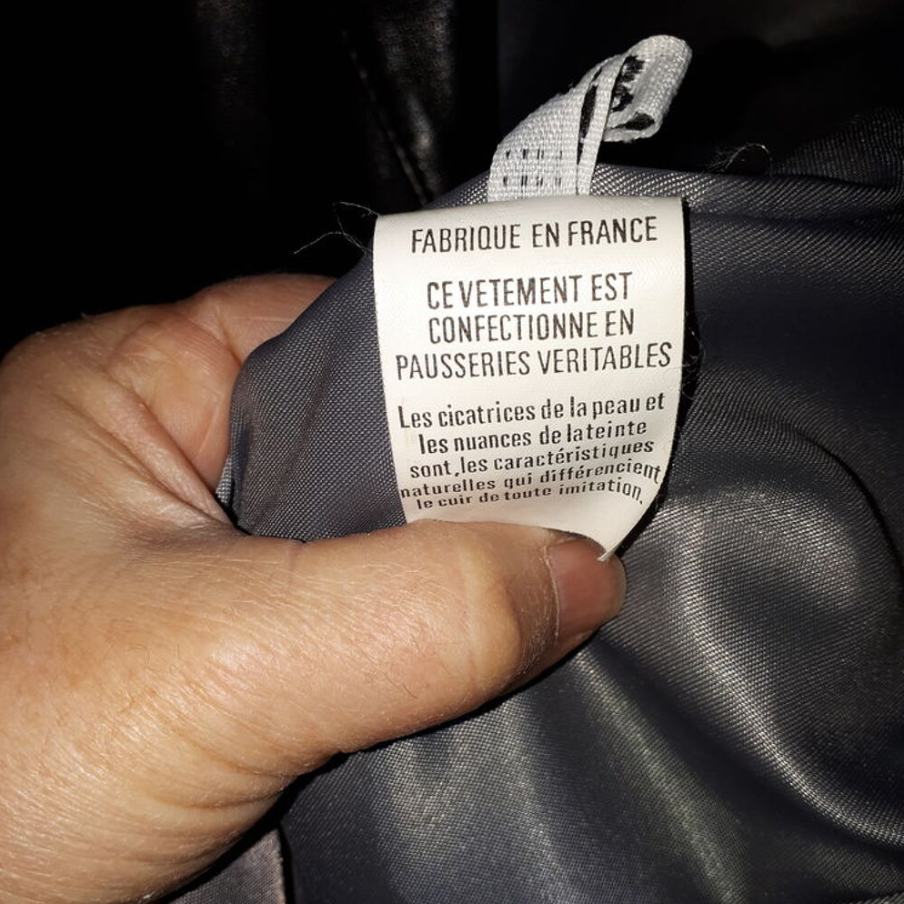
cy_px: 534
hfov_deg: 51.1
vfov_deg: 50.8
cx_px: 453
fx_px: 945
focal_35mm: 32
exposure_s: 1/342
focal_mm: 3.6
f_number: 1.9
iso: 40
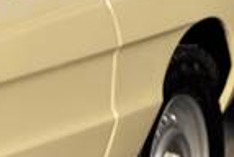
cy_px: 110
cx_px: -493
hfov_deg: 3.5
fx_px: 3706
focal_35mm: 569
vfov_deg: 2.4
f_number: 9
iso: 100
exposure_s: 1/320
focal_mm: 85
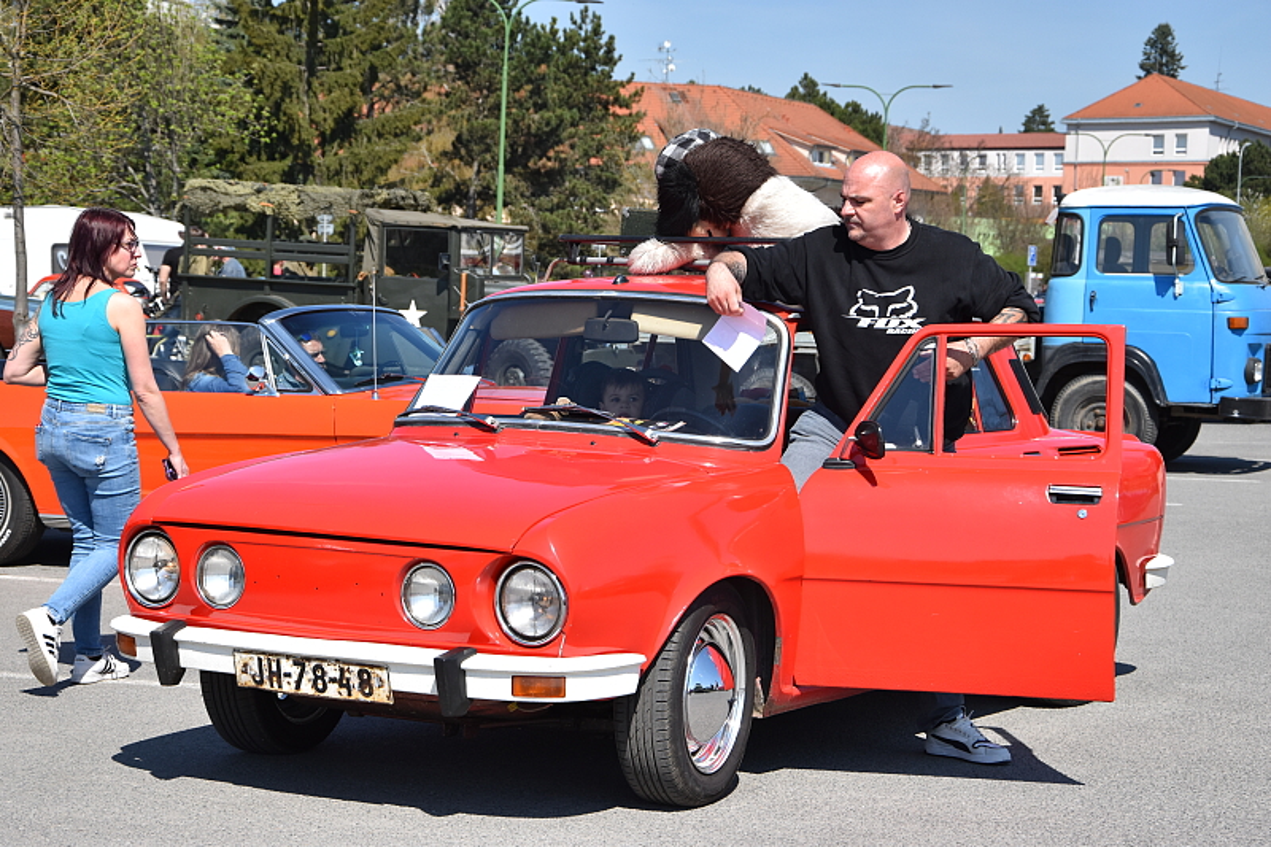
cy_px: 424
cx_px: 636
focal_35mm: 78
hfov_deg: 26.0
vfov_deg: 17.5
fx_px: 2753
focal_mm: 52
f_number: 7.1
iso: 400
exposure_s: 1/1600
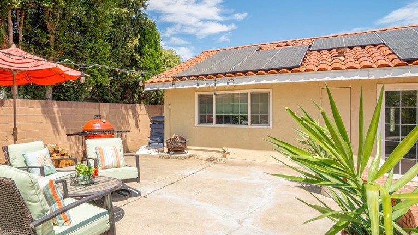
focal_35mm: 21
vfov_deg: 53.6
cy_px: 110
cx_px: 180
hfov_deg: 83.4
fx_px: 233
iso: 100
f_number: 7.1
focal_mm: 10
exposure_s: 1/250
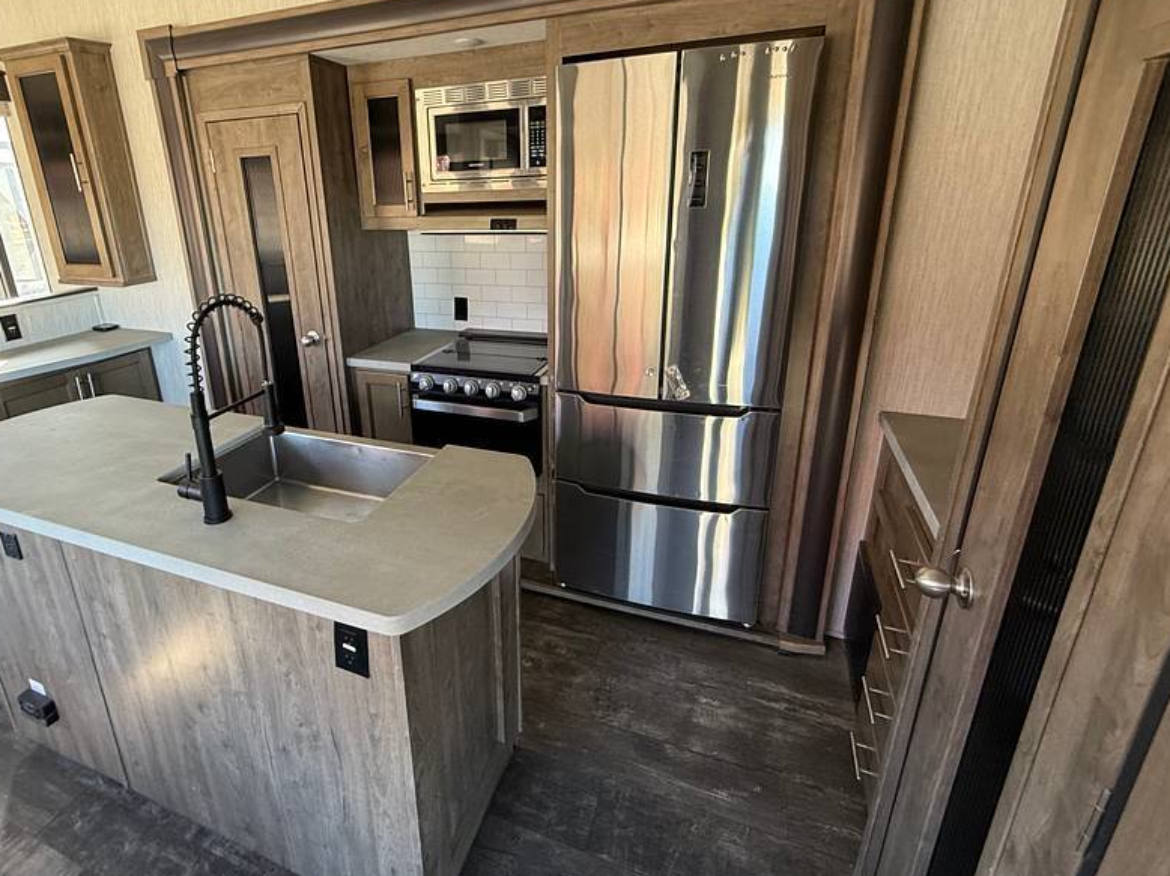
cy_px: 377
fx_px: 608
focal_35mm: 18
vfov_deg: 71.2
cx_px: 495
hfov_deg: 87.1
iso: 250
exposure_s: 1/99
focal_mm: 2.22
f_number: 2.2
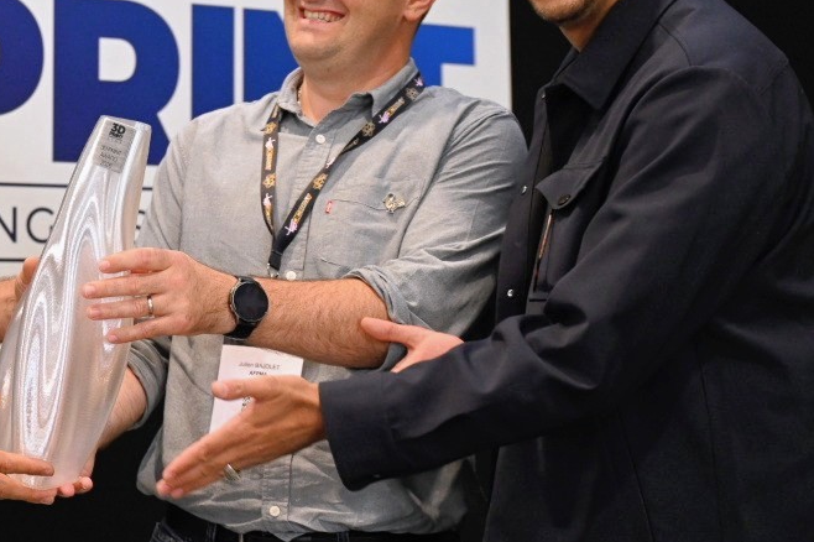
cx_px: -42
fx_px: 2282
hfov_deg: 19.5
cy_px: 160
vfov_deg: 13.5
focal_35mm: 101
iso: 2500
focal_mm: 41
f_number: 3.5
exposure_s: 1/160
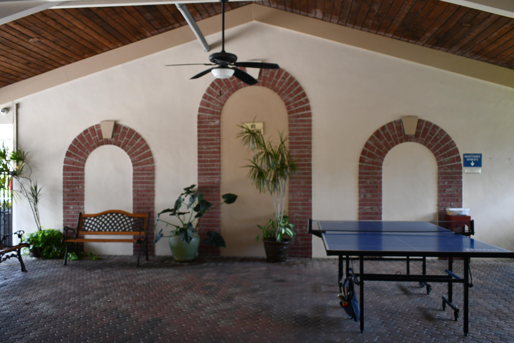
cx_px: 257
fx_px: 471
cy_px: 172
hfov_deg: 57.2
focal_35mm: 33
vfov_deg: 40.0
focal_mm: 22
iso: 800
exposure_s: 1/200
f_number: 3.8
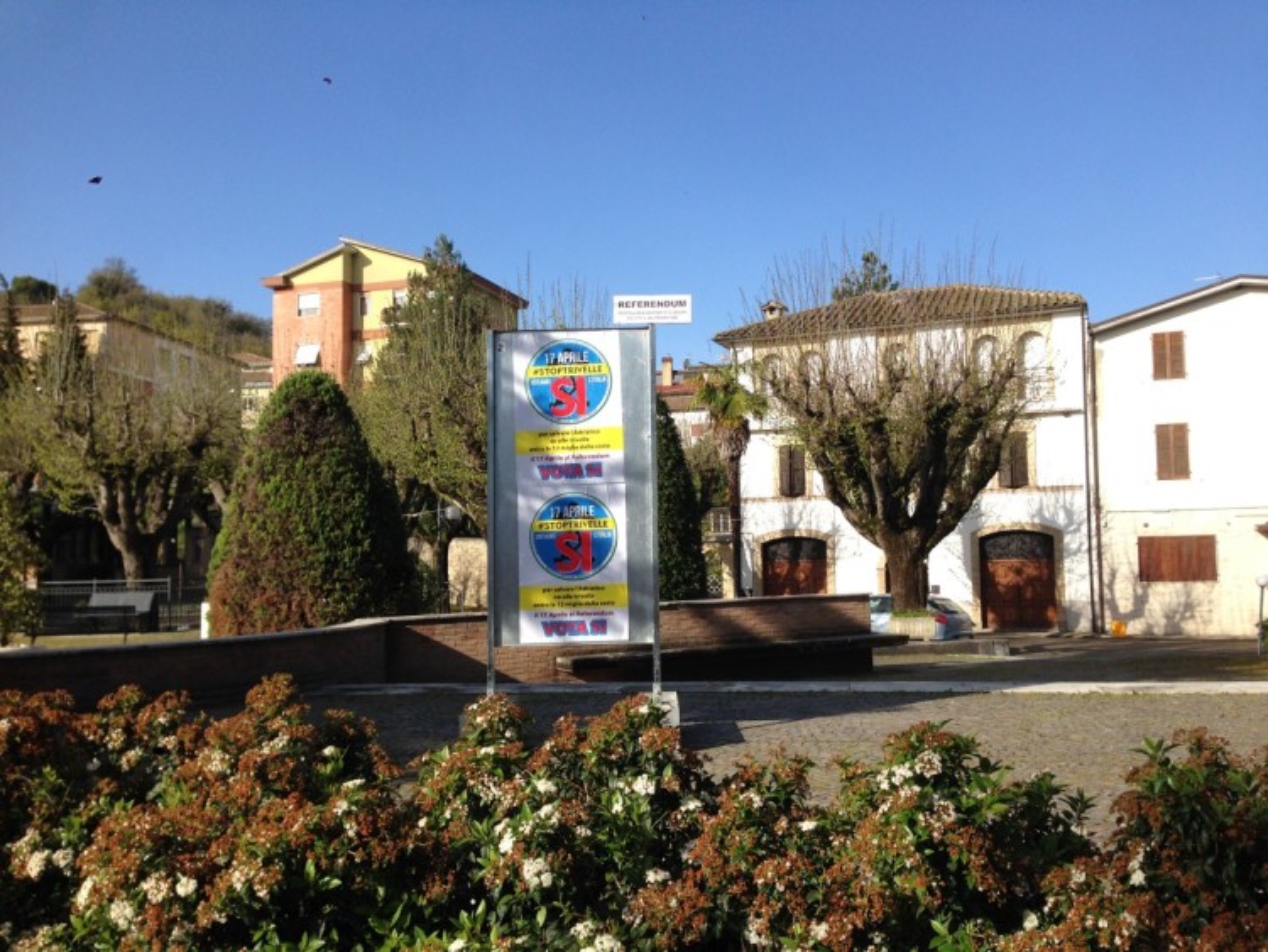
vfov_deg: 43.0
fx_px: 1209
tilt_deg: +5.2
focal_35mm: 33
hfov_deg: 55.3
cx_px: 634
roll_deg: +1.0
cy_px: 476
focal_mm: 4.12
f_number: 2.4
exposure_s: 1/1290
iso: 50
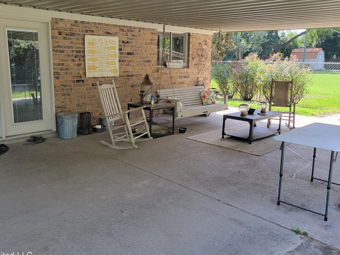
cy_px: 113
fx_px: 314
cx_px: 149
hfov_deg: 56.6
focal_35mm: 32
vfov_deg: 44.1
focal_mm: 5.4
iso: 40
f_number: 1.8
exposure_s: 1/159
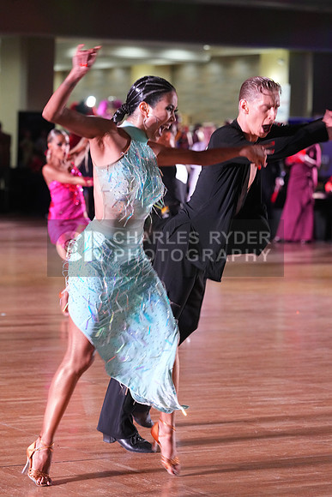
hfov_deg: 10.5
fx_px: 1811
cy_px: 248
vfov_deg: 15.6
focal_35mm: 131
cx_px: 166
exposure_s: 1/200
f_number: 4.5
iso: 4000
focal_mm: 131
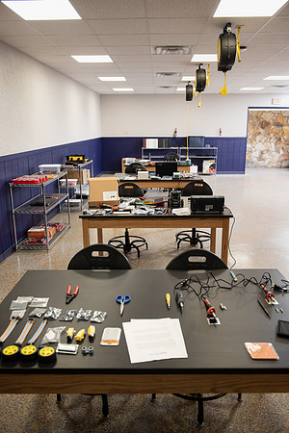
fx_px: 373
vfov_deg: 60.3
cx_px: 144
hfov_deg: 42.3
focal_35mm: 31
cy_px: 216
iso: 1000
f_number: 4
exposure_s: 1/200
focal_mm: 31
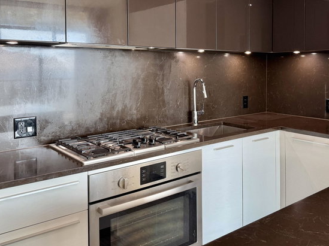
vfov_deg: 39.9
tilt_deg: -1.4
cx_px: 206
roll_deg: +0.4
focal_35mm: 35
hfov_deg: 52.1
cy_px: 74
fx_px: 332
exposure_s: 1/120
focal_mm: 6.76
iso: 125
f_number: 1.78
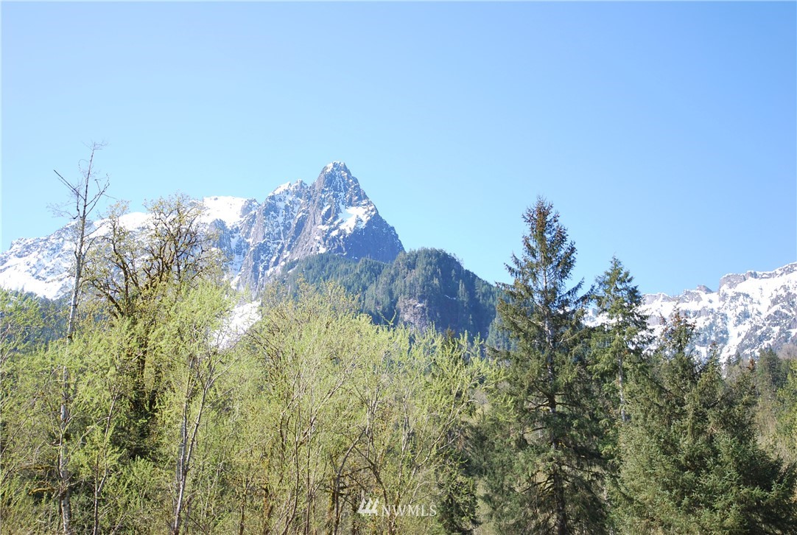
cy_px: 268
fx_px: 799
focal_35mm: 36
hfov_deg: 53.0
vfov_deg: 37.0
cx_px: 398
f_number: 6.3
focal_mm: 24
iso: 100
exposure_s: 1/160
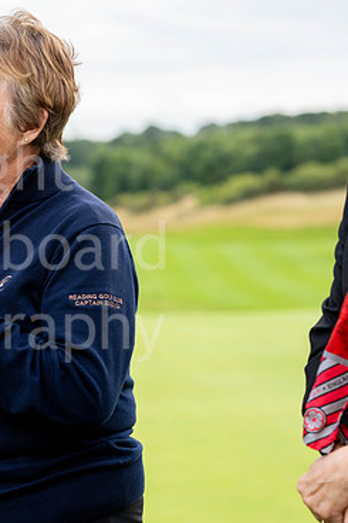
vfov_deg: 15.3
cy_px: 259
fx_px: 1945
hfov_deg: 10.1
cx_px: -16
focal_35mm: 134
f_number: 4
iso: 400
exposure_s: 1/500
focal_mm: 85
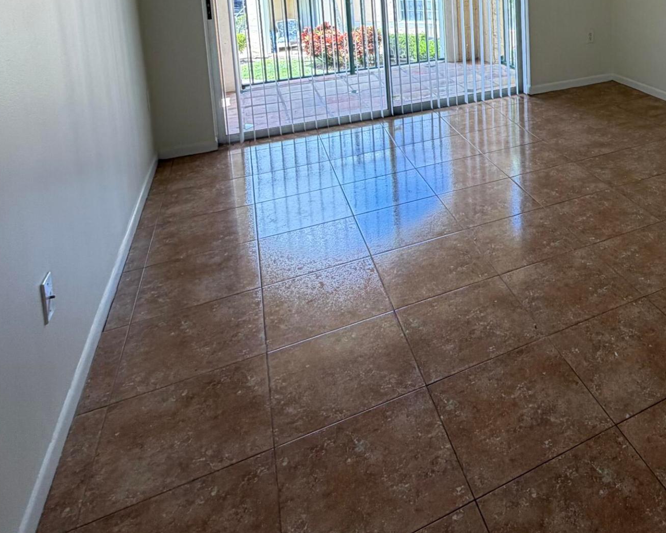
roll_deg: +0.9
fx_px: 591
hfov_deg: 52.8
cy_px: 7
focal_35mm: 30
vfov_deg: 42.3
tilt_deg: -8.2
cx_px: 578
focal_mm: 2.22
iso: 80
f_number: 2.2
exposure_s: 1/120
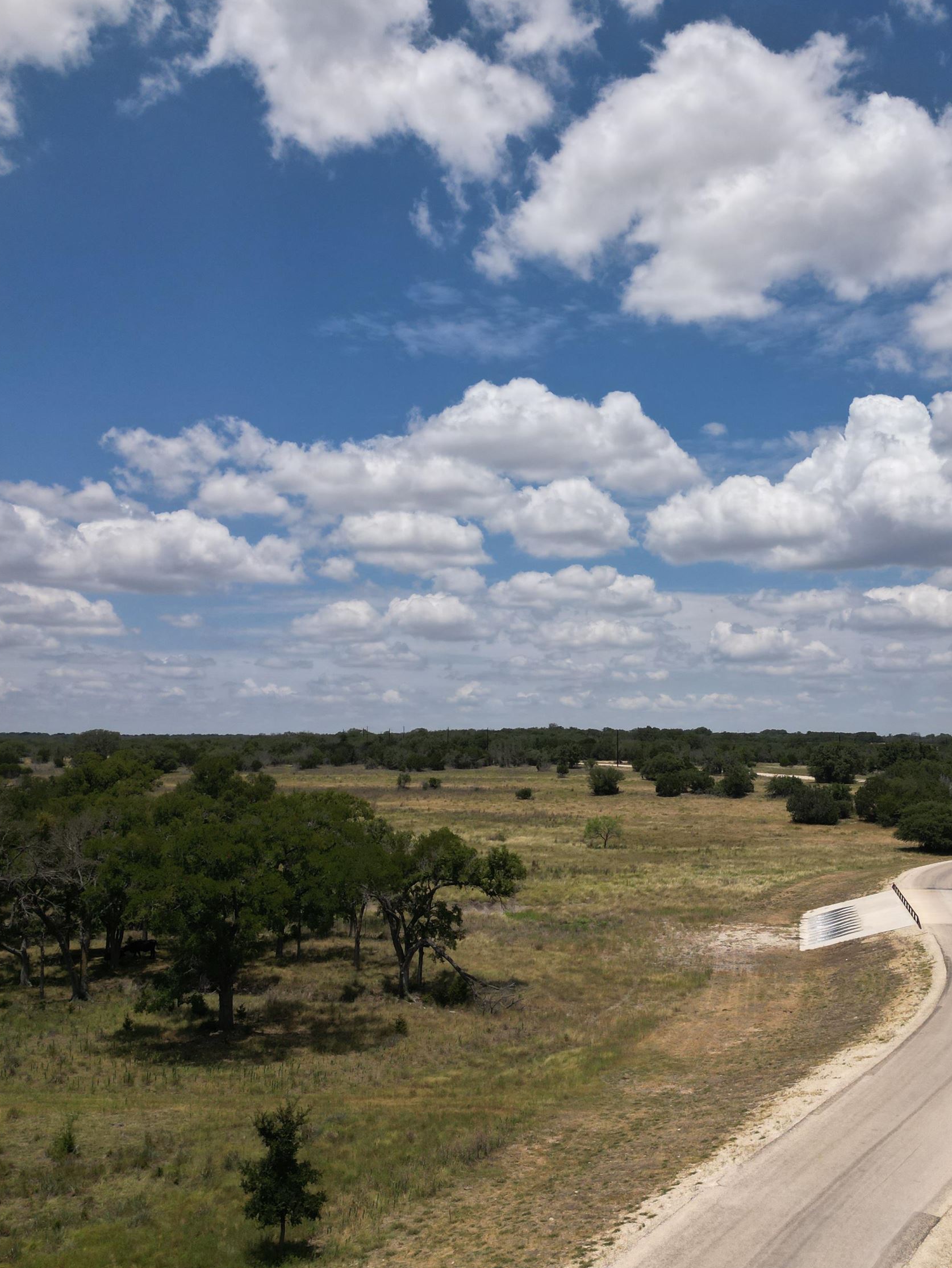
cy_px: 640
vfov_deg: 55.3
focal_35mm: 33
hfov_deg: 42.5
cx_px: 609
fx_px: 1210
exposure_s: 1/120
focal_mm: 6.72
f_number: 1.7
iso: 110
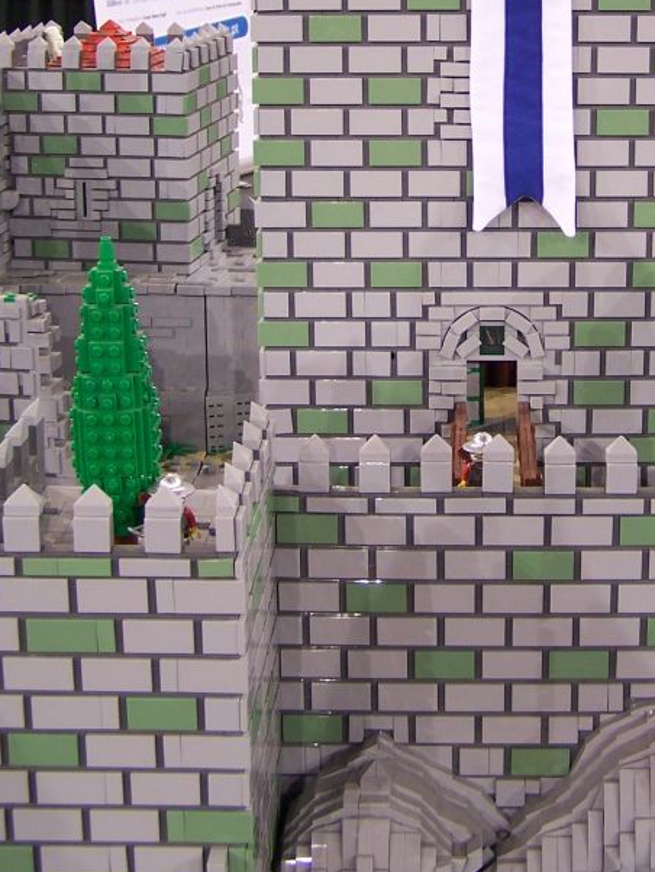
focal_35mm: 68
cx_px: 503
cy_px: 217
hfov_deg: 21.4
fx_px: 1714
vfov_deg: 28.1
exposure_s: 1/6
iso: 80
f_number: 2.8
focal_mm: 6.7
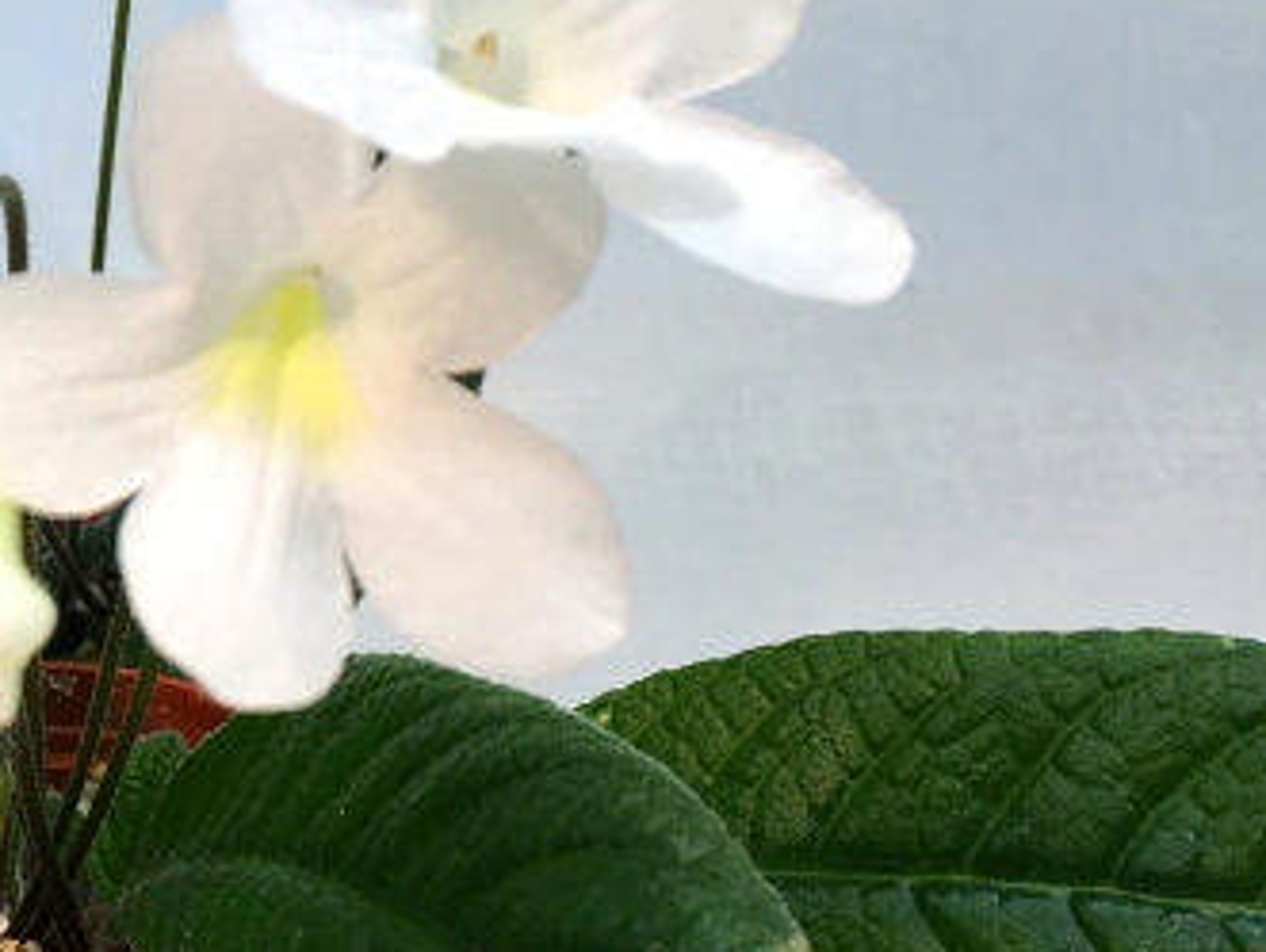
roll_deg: +0.1
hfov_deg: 26.0
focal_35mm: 70
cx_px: -65
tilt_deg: -12.6
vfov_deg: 20.4
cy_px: 4
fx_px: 2563
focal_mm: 4.15
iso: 25
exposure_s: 1/145
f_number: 2.2
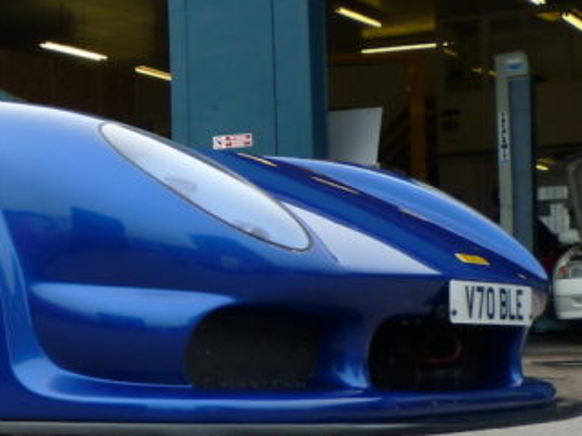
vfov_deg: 15.8
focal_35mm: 93
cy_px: 330
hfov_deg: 20.1
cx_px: -71
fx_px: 1563
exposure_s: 1/200
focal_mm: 5.2
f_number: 3.3
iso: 80
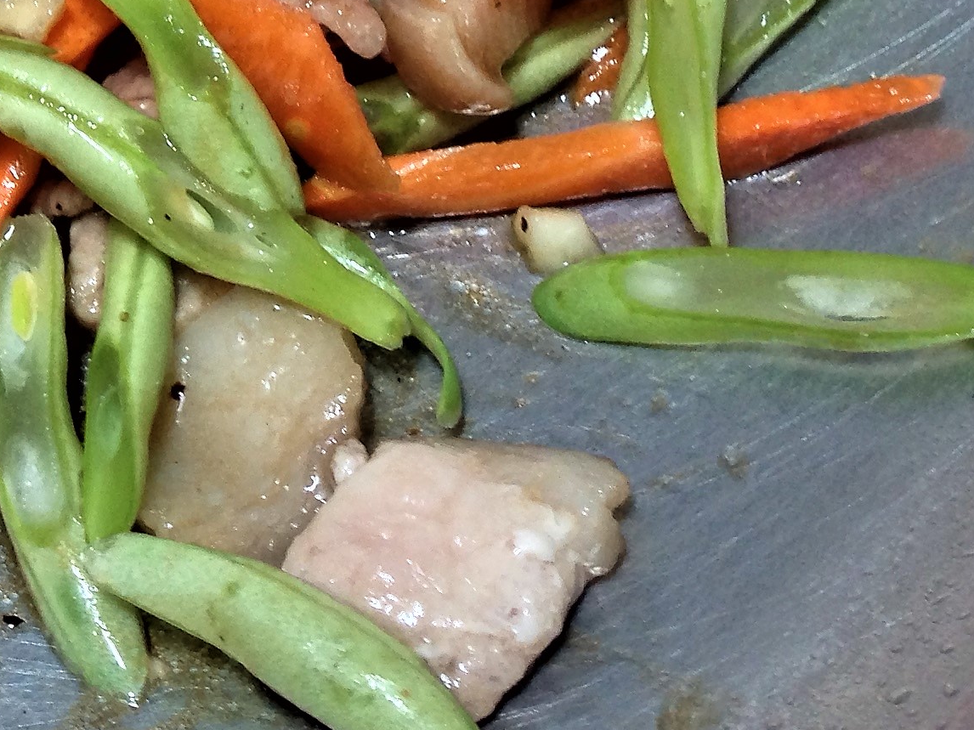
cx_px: -363
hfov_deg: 19.0
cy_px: -106
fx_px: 2644
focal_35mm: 94
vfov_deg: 15.2
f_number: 2.4
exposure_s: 1/60
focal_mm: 4.12
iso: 64
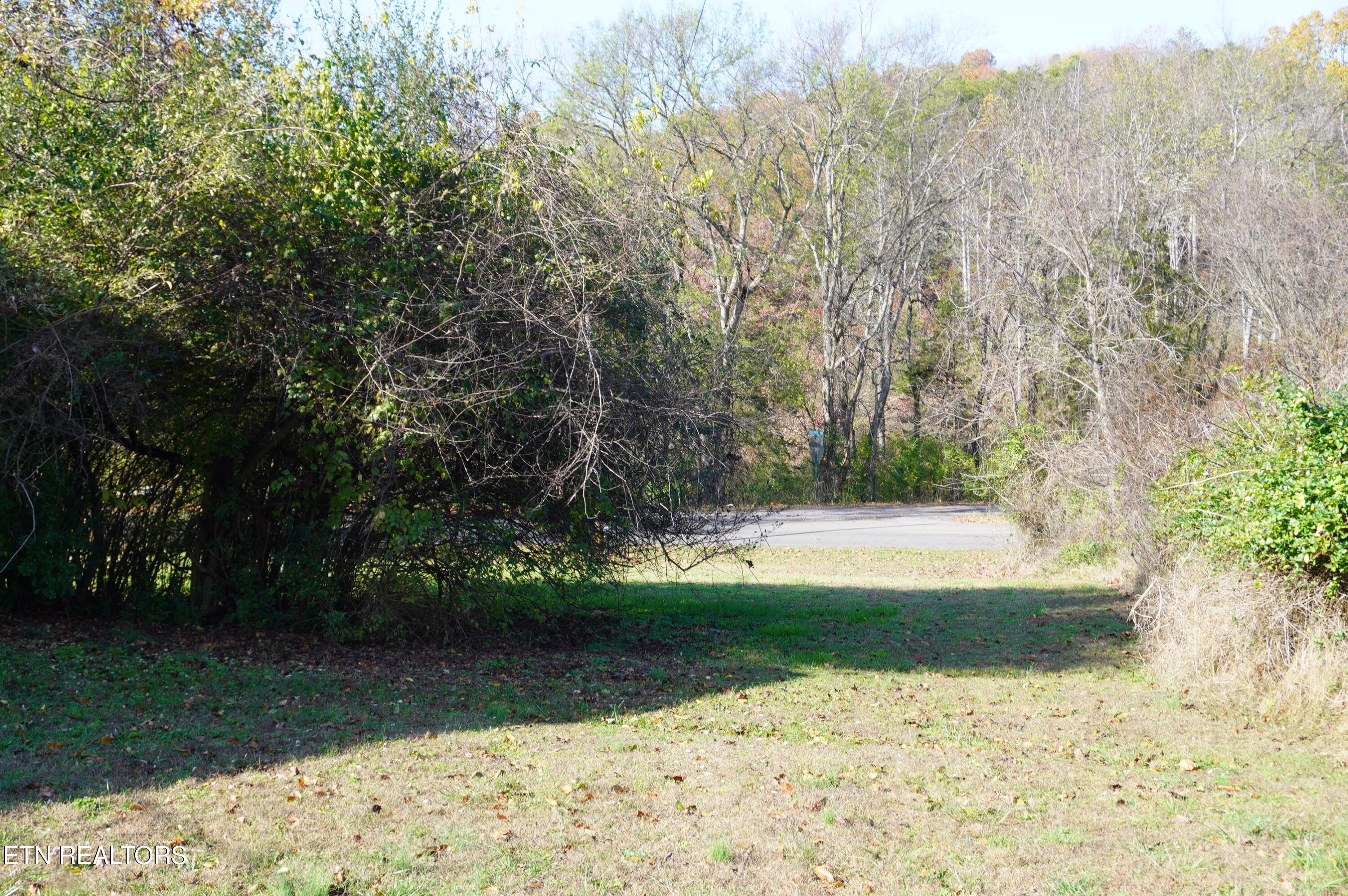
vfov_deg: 29.8
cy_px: 448
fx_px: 1683
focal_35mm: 45
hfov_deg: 43.6
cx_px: 674
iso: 100
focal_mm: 30
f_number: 6.3
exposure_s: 1/80
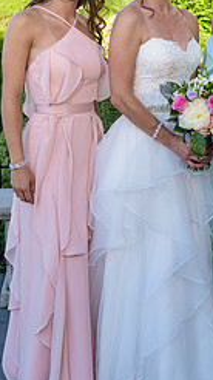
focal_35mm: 92
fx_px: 926
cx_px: 157
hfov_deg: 13.1
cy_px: 116
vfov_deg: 23.0
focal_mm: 48
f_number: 4
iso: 200
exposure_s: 1/250
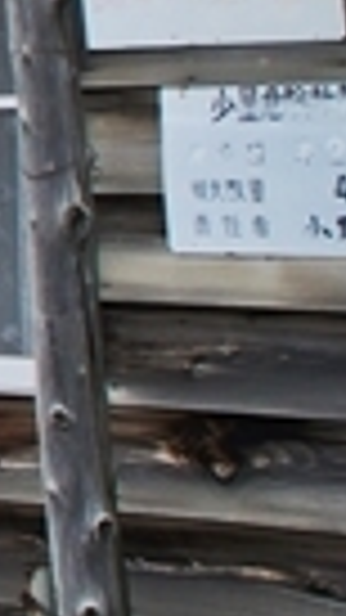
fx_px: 2693
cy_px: -265
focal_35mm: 165
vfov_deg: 12.5
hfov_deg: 5.6
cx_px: -1344
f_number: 8
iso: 200
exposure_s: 1/80
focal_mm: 18
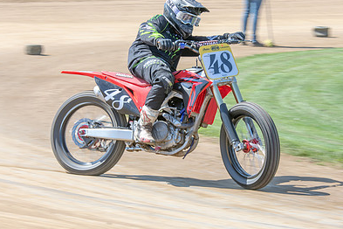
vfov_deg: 5.0
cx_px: 203
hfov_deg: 7.5
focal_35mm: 273
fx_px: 2601
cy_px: 106
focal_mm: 105
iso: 200
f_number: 8
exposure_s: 1/160
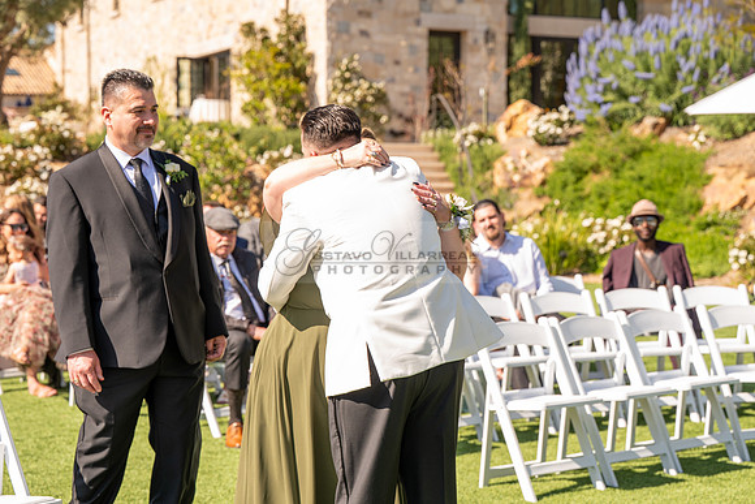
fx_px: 1468
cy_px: 252
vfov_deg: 19.5
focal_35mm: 70
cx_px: 378
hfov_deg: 28.8
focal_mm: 70
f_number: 4.5
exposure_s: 1/800
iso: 200
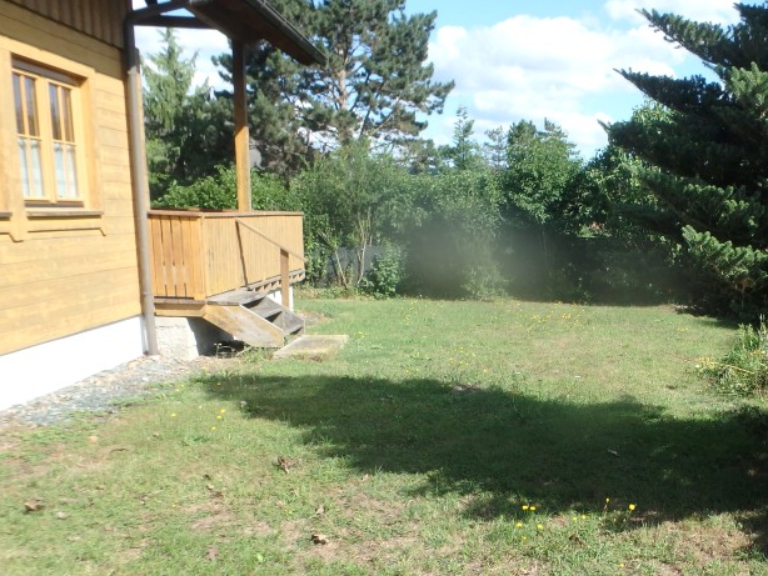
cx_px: 604
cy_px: 422
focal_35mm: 35
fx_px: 777
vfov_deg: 39.8
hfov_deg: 49.8
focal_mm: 3.7
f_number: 3.5
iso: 125
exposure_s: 1/500
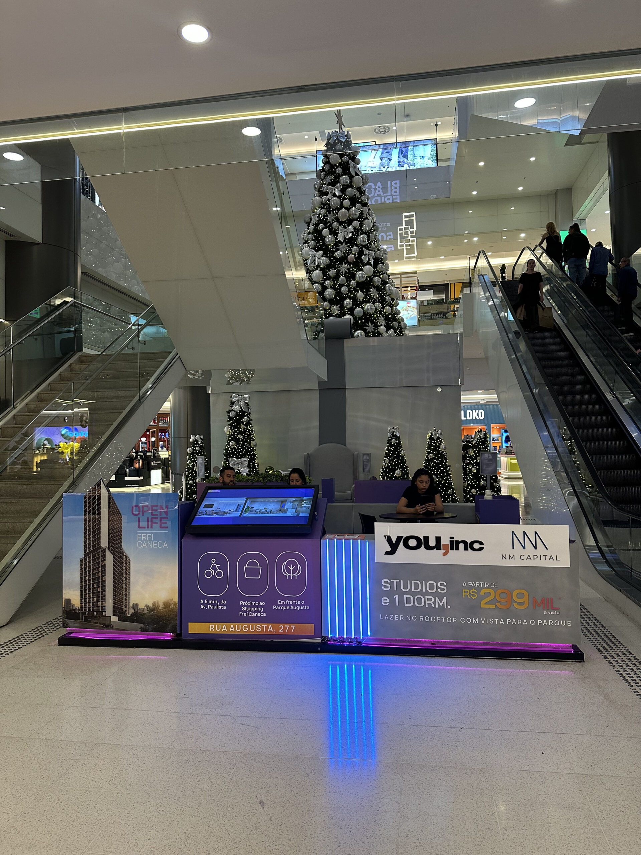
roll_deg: +0.0
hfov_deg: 56.8
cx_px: 320
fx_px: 593
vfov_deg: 71.6
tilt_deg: +2.1
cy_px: 428
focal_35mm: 24
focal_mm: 6.86
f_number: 1.78
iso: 250
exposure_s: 1/120
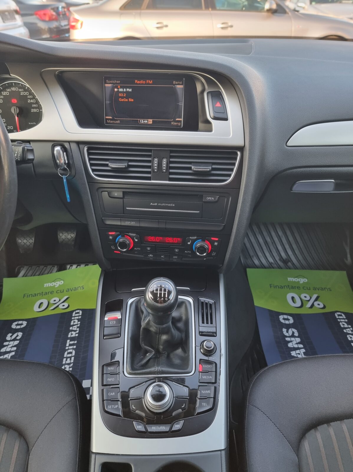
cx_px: 176
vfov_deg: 71.6
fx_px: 327
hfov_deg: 56.7
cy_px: 236
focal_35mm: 24
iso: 160
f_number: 1.8
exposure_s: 1/100
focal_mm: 6.7
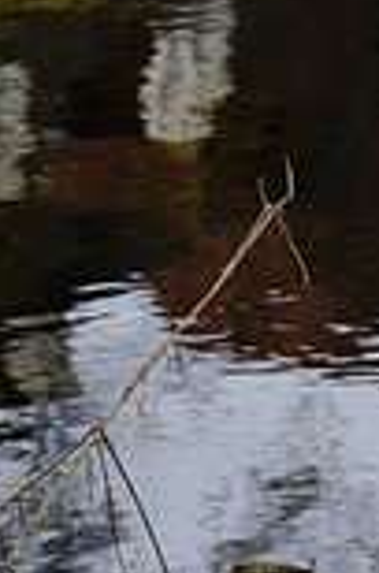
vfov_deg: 4.6
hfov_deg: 3.0
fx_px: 7138
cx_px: 264
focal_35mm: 450
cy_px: 417
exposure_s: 1/60
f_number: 5.6
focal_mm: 90
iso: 400
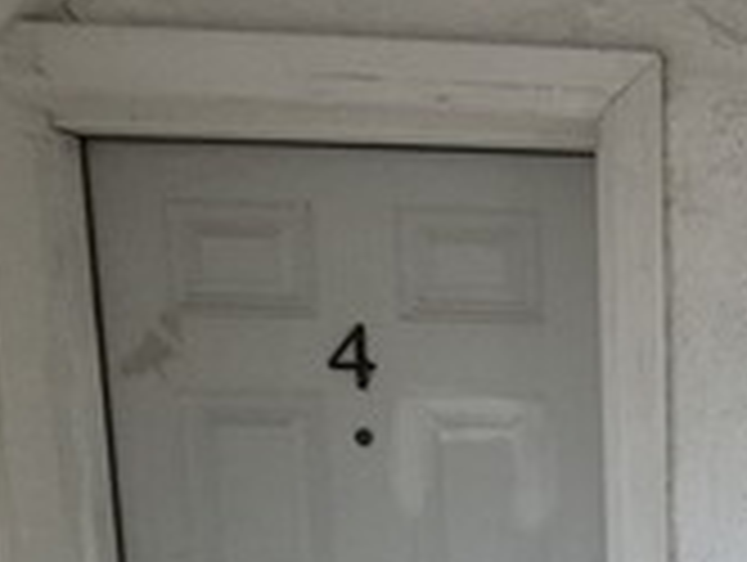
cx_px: 922
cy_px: 589
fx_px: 1081
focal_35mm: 50
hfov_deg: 31.3
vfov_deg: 27.2
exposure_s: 1/60
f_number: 2.2
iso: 400
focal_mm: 1.74
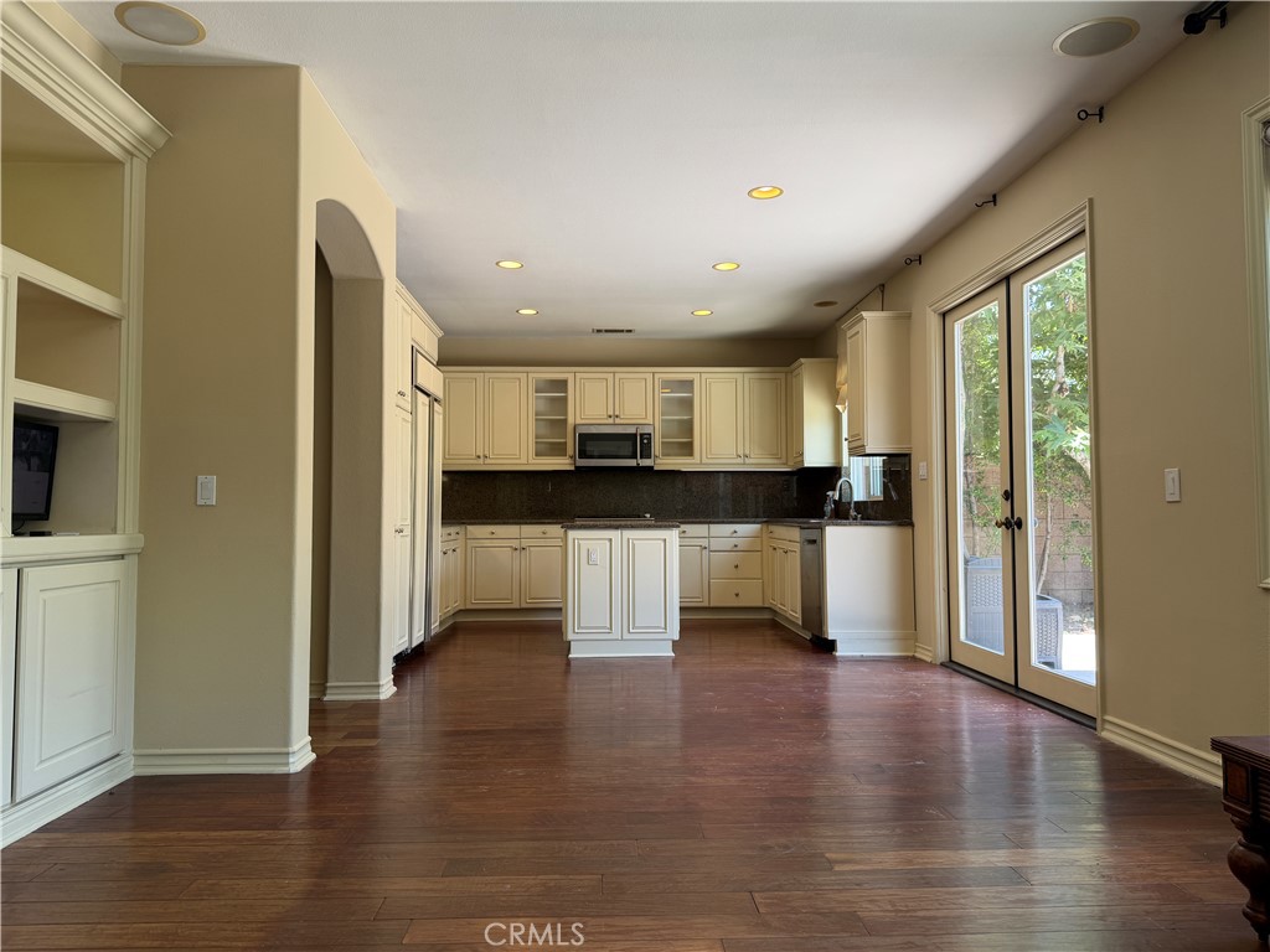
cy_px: 476
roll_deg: +0.1
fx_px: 881
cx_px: 635
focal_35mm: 24
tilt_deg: +3.8
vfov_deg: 56.8
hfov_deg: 71.6
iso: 64
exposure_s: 1/121
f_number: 1.78
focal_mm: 6.76
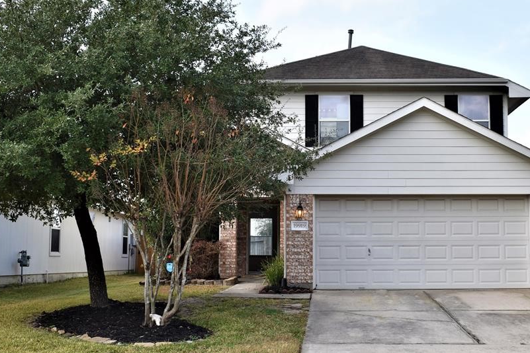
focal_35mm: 46
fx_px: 677
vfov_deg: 29.2
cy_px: 162
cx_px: 319
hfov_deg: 42.5
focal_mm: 24
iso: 100
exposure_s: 1/200
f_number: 6.3
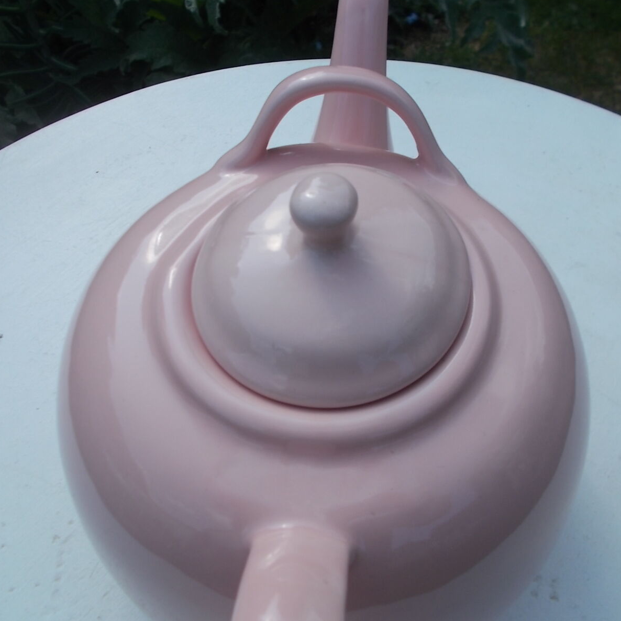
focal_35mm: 31
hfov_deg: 52.4
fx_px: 629
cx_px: 348
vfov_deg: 52.5
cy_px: 310
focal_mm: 4.6
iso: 80
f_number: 8
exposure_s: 1/160
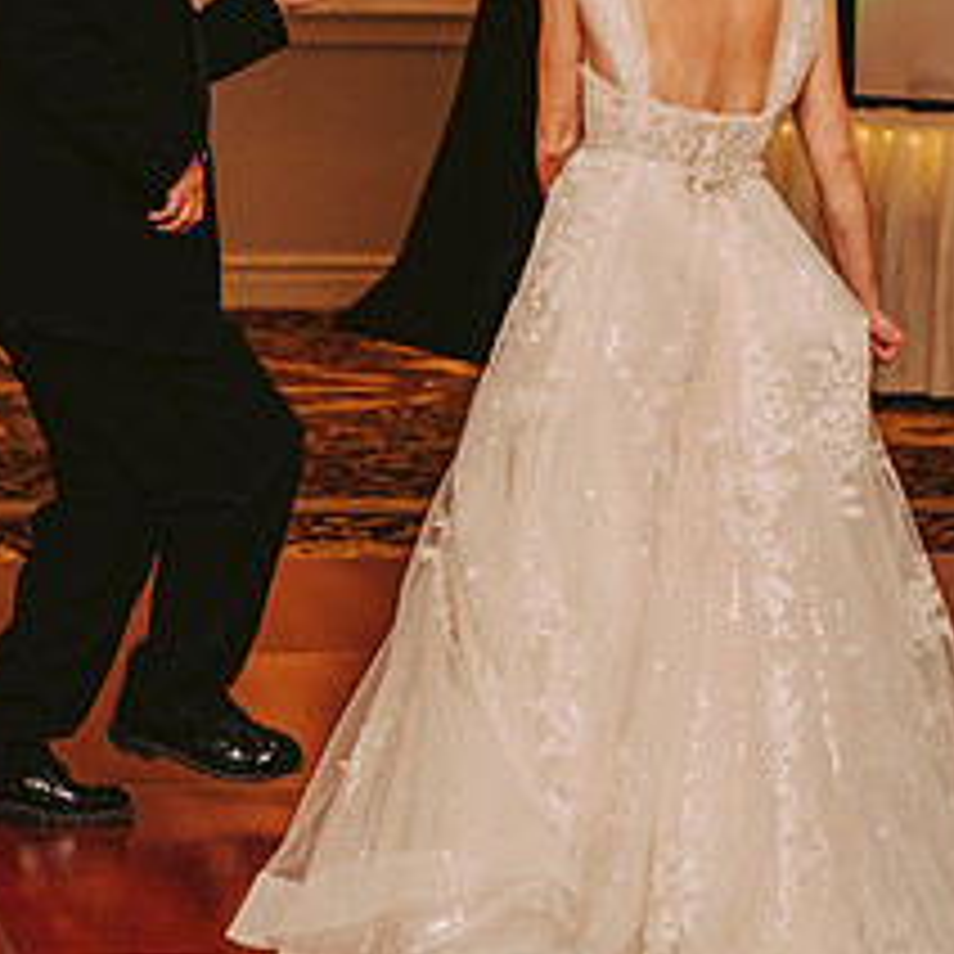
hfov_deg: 10.7
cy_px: 245
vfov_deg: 10.7
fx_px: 5082
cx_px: 81
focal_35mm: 163
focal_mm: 70
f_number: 2.8
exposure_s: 1/60
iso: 800
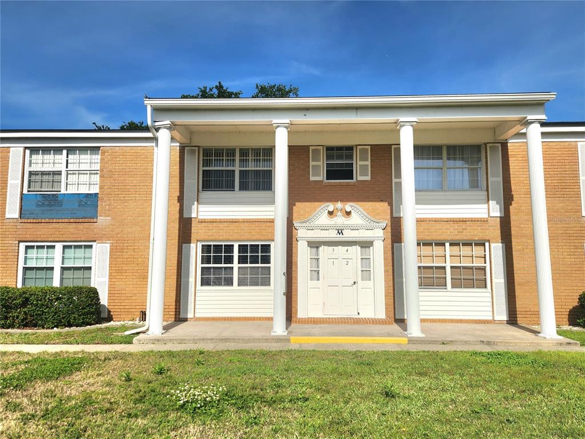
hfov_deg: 73.9
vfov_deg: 58.9
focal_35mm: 23
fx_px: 389
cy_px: 220
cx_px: 292
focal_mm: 5.4
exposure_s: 1/5000
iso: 20
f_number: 1.8
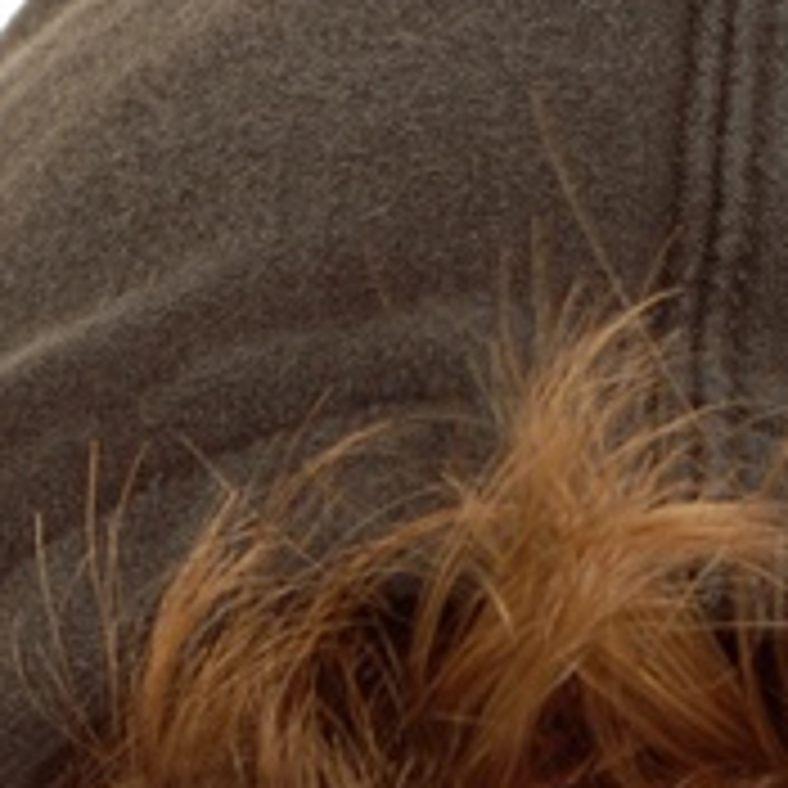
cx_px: 502
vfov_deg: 5.5
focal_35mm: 309
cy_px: 1839
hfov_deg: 5.7
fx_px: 7958
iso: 100
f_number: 9
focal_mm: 50
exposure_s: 1/60
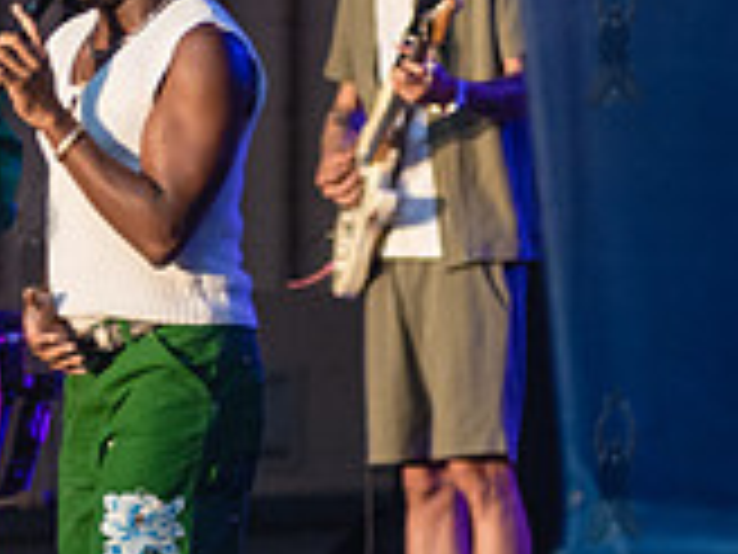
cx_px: 84
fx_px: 16395
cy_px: 156
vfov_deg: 1.9
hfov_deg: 2.6
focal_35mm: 769
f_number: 2.8
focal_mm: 185
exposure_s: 1/320
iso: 1600
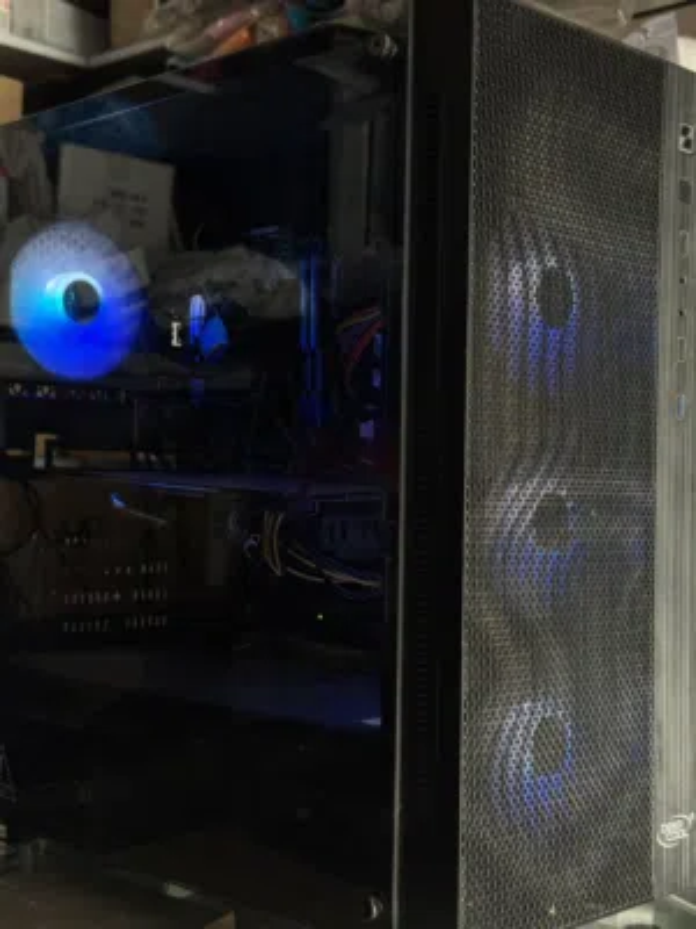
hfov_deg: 30.3
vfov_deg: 39.7
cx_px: 348
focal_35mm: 48
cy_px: 464
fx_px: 1287
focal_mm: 6.76
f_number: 1.78
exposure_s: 1/60
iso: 160
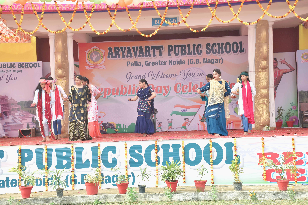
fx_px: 616
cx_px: 154
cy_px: 102
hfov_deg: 28.1
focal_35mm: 72
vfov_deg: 18.9
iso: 200
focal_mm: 48
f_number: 6.3
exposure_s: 1/125
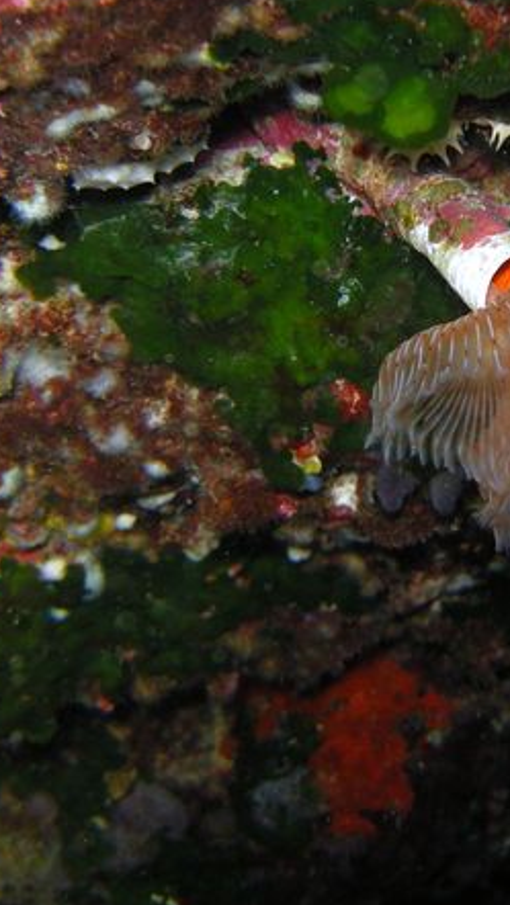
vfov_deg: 29.7
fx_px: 1705
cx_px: 494
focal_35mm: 71
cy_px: 358
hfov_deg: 16.7
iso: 100
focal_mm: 7.5
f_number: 2.7
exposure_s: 1/60
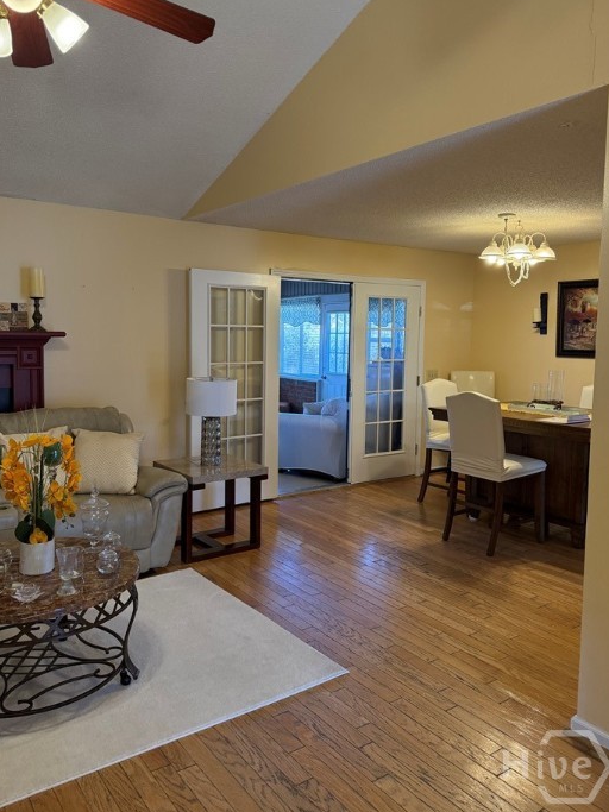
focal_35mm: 27
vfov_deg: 65.3
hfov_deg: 51.3
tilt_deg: -3.7
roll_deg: -1.6
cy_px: 379
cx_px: 283
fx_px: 634
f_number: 1.78
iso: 250
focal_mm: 6.76
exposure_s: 1/120
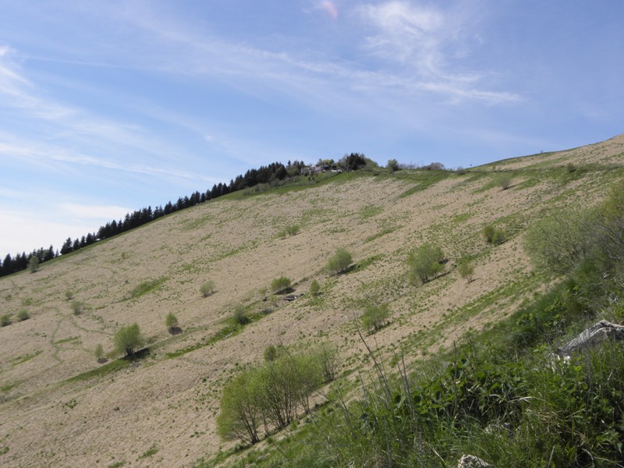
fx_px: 631
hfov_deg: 52.6
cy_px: 234
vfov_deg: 40.7
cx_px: 312
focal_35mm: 35
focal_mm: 6.24
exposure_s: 1/320
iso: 64
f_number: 5.6
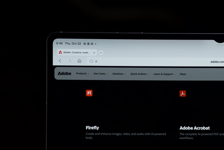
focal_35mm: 153
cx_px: 221
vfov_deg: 8.9
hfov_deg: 13.2
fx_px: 952
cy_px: 142
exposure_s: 1/60
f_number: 2.8
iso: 200
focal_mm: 70
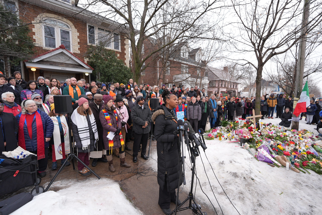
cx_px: 161
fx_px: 143
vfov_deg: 73.9
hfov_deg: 96.7
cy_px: 108
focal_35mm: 16
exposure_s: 1/320
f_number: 4
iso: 320
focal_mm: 16
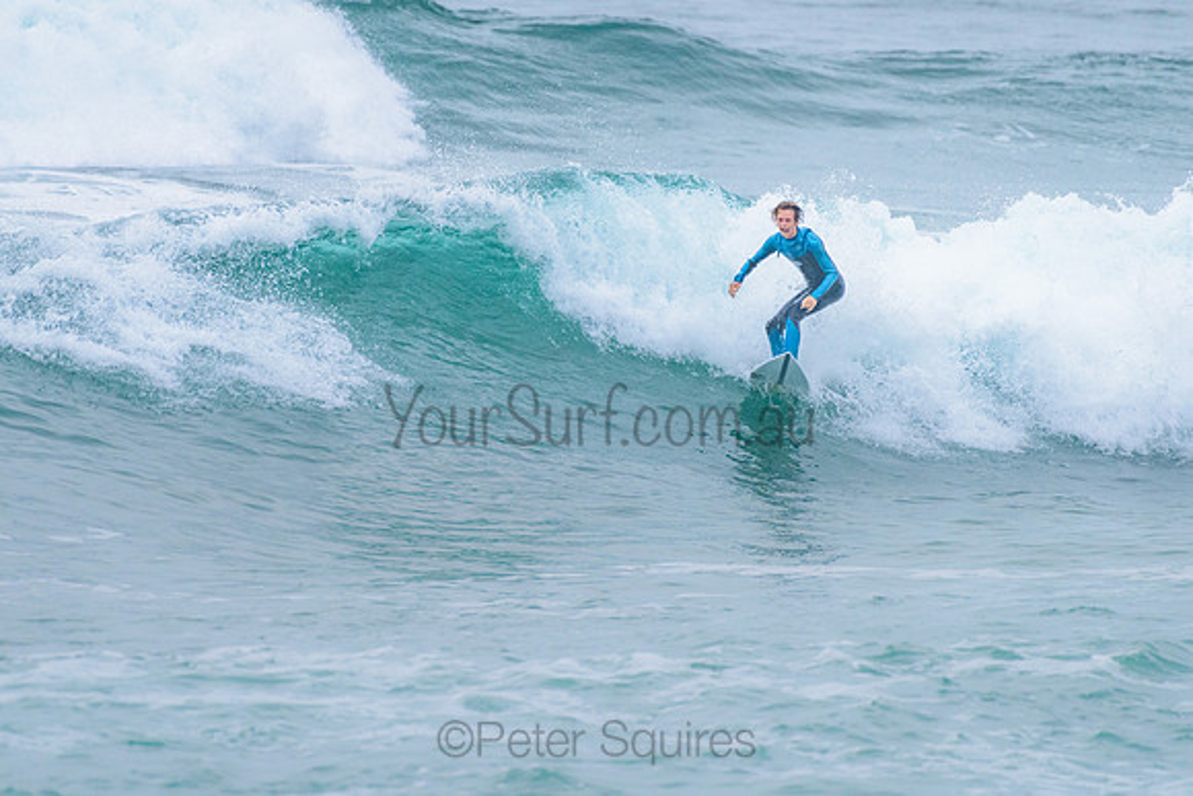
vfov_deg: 2.2
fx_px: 20283
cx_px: 577
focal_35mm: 612
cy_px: 309
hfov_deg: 3.4
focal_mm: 500
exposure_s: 1/2000
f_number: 5.6
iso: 2000
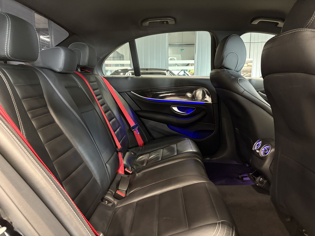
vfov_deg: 53.1
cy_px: 118
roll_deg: +0.5
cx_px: 158
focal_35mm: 26
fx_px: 237
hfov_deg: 67.3
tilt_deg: -8.0
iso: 640
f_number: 1.6
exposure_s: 1/30
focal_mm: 5.96
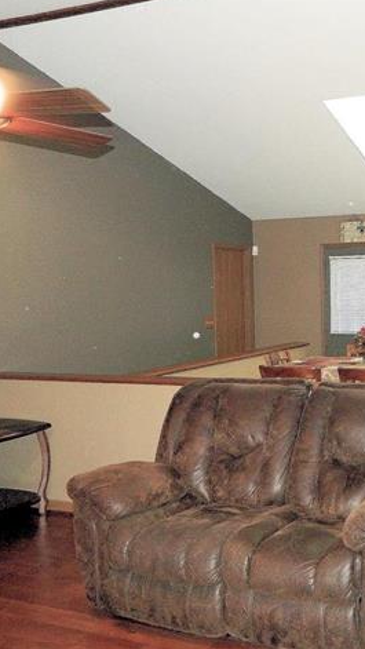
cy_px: 321
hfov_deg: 30.6
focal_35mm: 37
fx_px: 637
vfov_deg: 54.0
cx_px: 328
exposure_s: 1/30
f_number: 3.1
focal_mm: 4.5
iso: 560
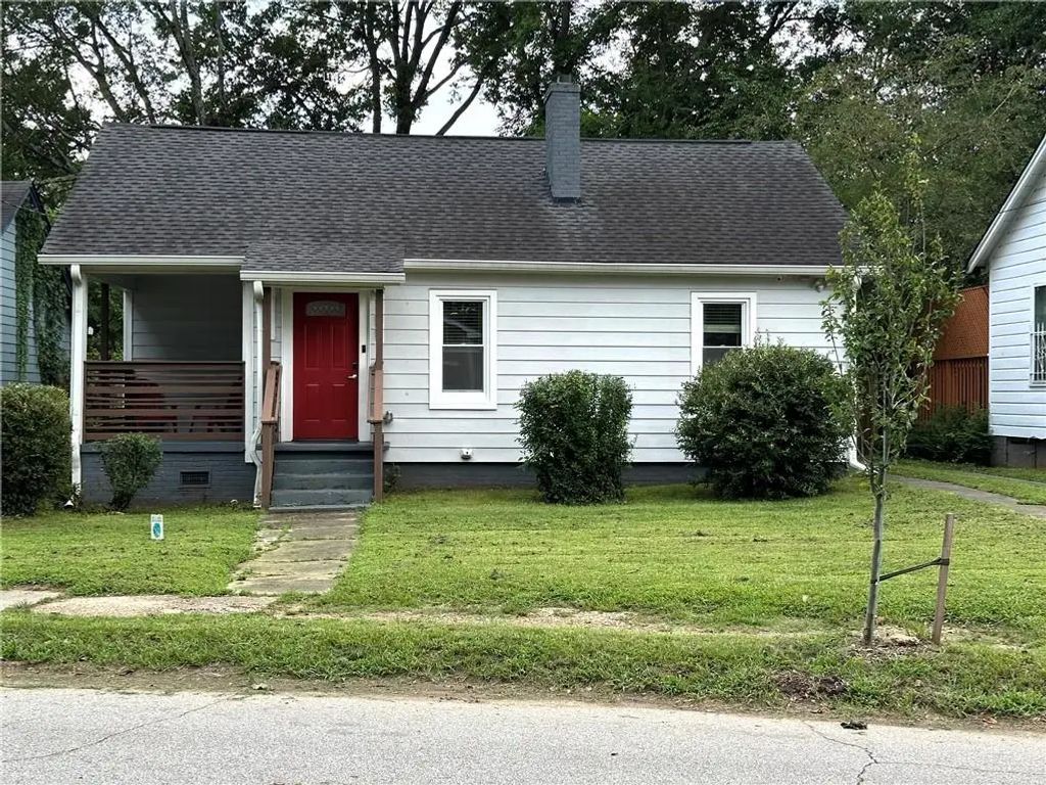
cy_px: 392
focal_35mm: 48
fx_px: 1450
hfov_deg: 39.7
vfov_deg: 30.3
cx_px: 523
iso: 64
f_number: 1.78
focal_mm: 6.86
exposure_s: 1/615
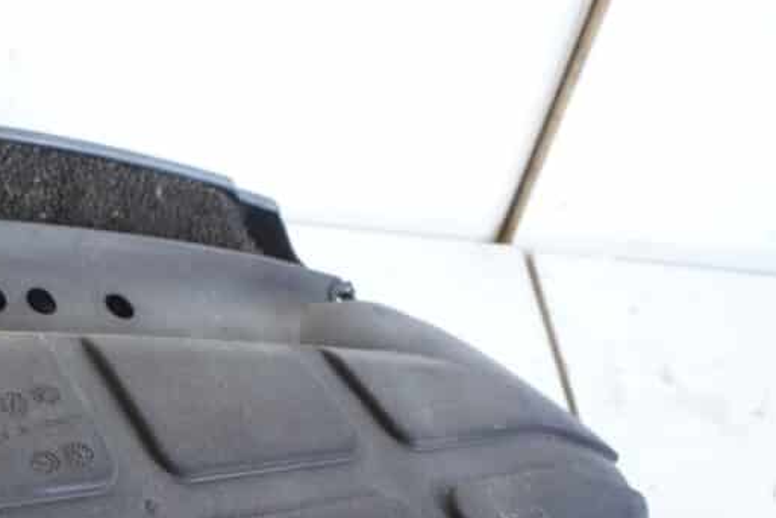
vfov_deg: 21.4
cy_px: 408
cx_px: 33
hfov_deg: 30.1
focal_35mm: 63
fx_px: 1359
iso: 1250
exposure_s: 1/60
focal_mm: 21
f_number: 4
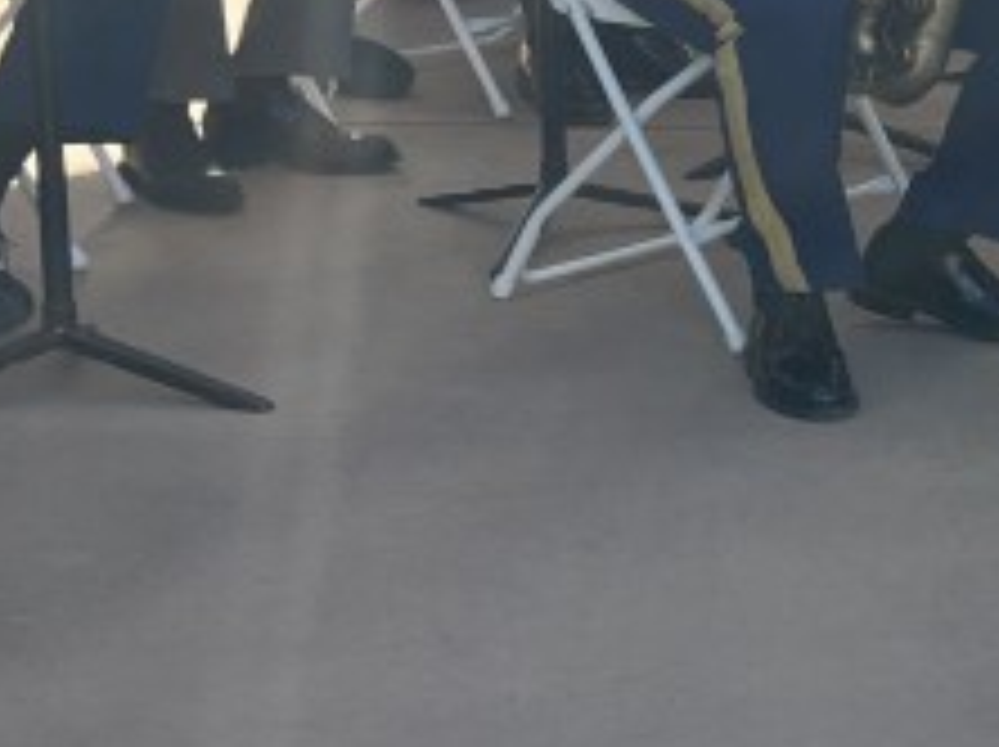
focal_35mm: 120
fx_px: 3459
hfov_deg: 14.9
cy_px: 410
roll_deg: -3.0
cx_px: 1611
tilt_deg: -16.9
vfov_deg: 12.3
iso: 50
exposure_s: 1/983
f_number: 1.6
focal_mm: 5.1
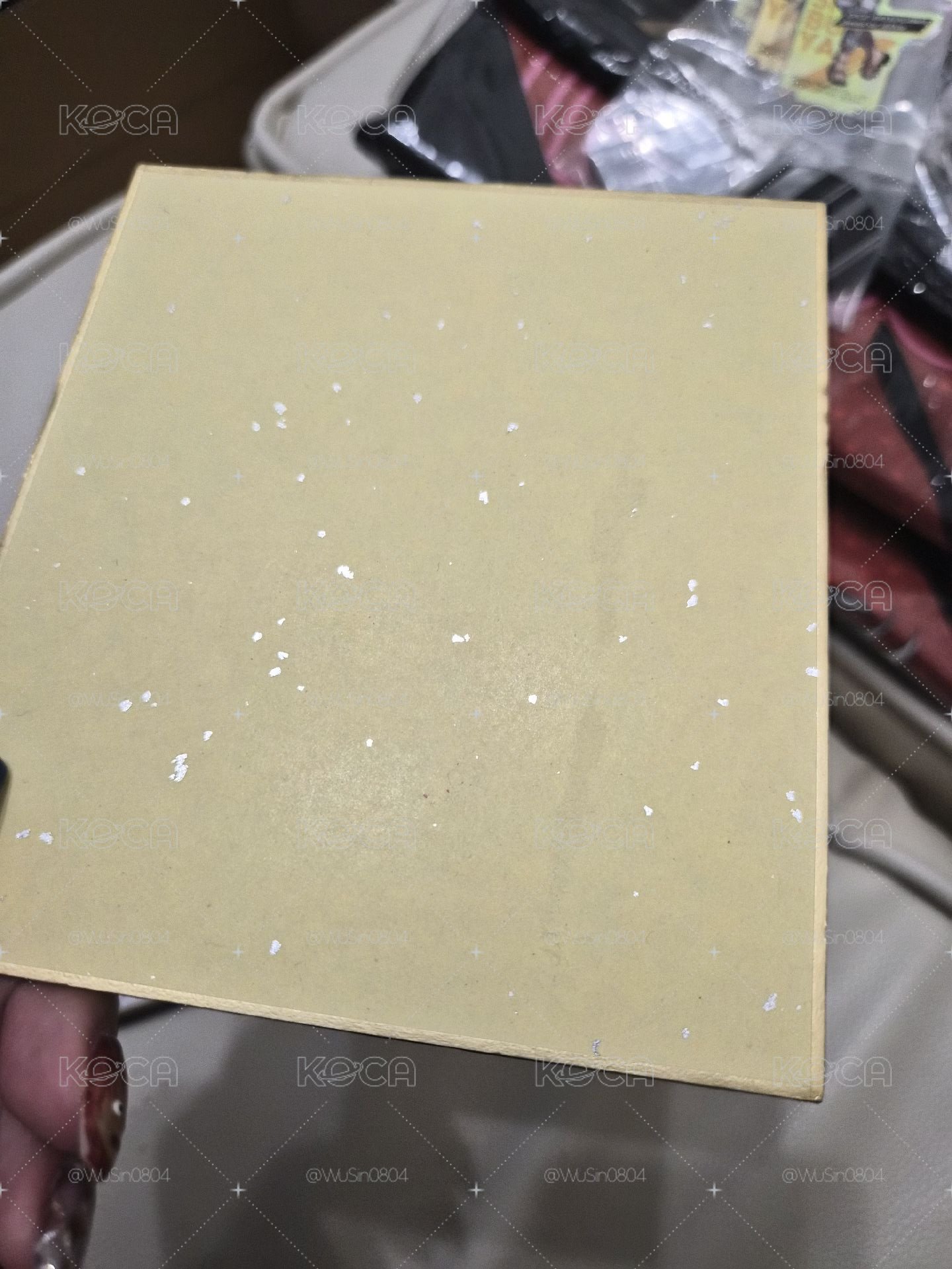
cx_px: 476
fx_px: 843
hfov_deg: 58.9
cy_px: 634
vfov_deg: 73.9
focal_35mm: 23
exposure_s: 1/120
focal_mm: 5.4
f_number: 1.8
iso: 320
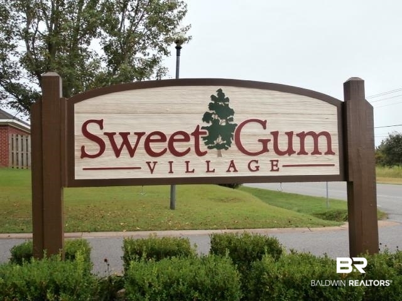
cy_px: 150
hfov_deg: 49.0
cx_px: 201
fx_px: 441
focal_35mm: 38
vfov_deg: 37.7
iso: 100
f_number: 3.9
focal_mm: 6.67
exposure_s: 1/250
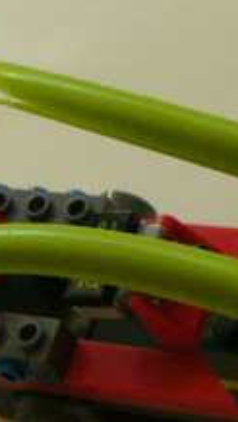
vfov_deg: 18.6
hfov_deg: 10.1
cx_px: 410
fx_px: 1287
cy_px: 259
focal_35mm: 115
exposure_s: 1/40
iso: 200
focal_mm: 6
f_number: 2.8
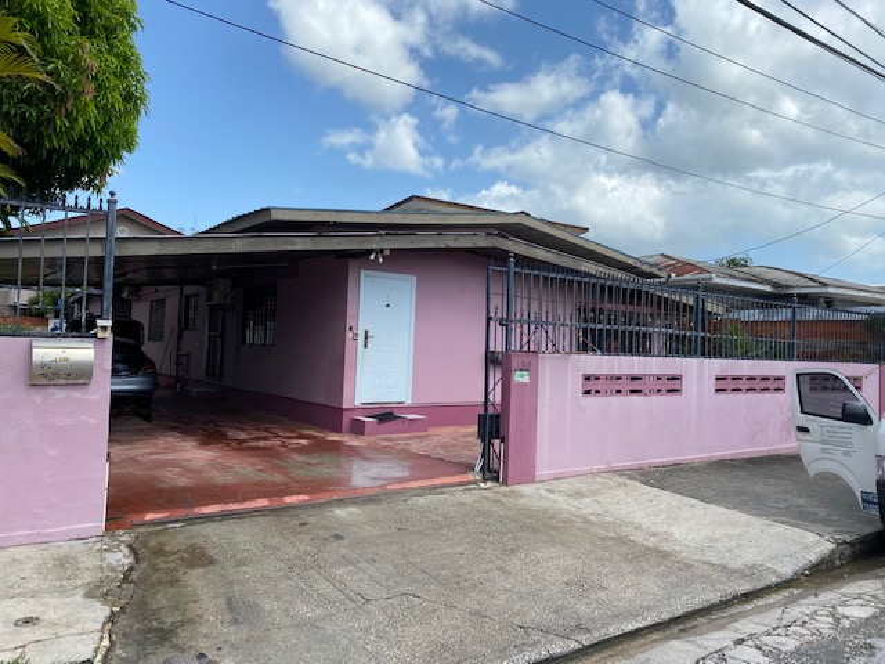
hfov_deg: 67.3
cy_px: 332
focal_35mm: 26
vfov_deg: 53.1
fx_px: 665
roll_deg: -1.9
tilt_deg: +4.2
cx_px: 442
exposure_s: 1/2358
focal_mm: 4.25
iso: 32
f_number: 1.8
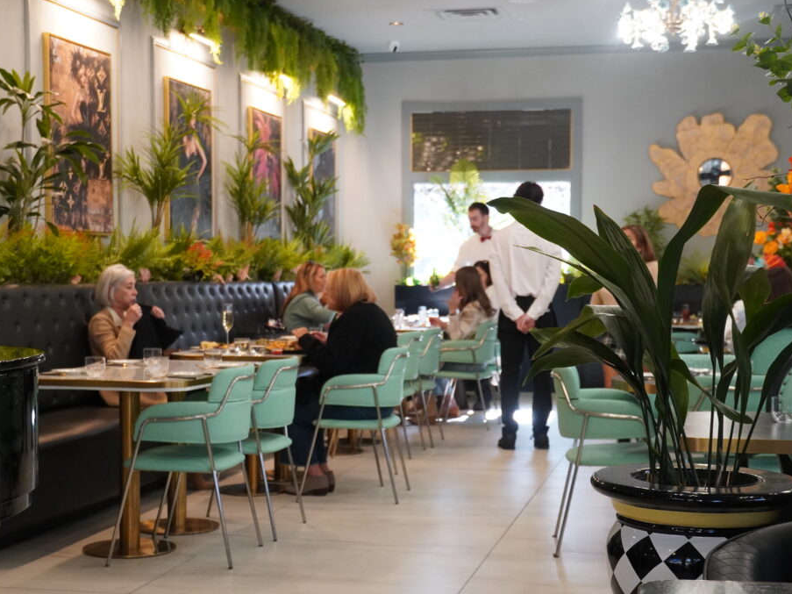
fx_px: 1385
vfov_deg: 24.2
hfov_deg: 31.9
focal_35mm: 61
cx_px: 375
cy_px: 297
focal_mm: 37
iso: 2500
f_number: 4.5
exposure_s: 1/50
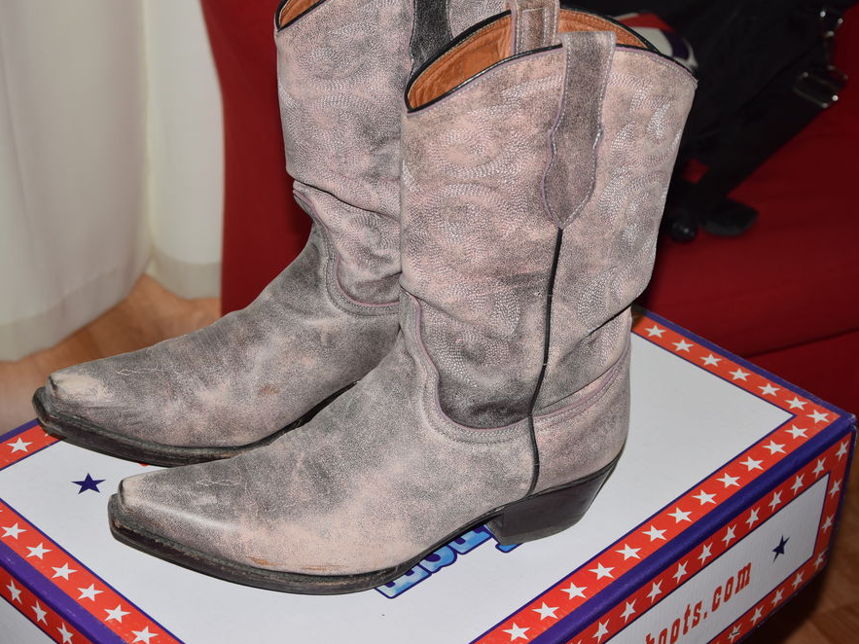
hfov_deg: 26.5
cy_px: 323
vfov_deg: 20.0
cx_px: 445
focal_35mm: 74
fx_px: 1825
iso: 100
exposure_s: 1/60
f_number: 8
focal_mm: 45
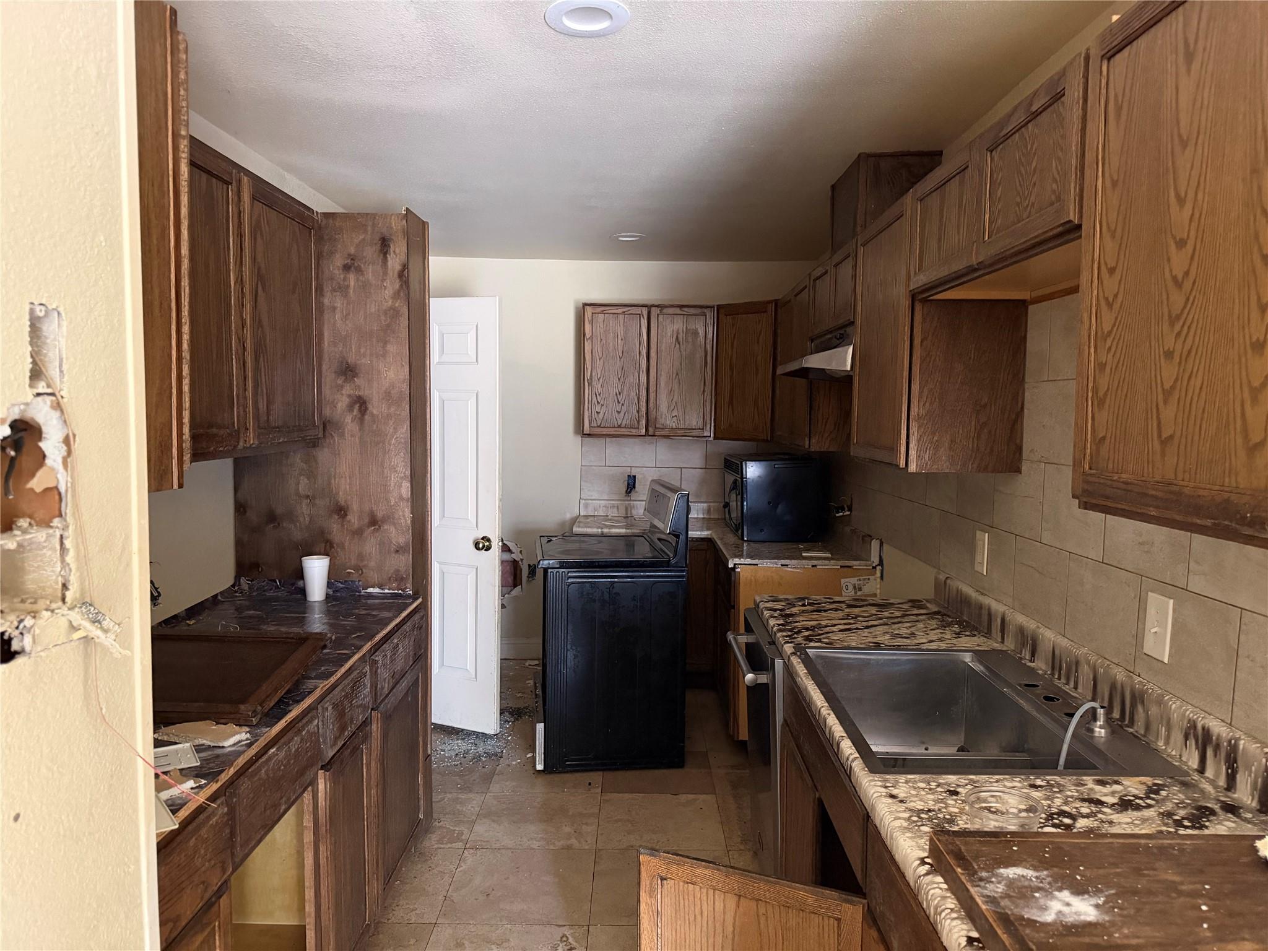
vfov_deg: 56.8
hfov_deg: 71.6
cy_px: 476
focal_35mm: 24
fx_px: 879
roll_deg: -0.4
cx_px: 634
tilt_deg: -4.7
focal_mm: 6.76
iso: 1000
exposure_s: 1/40
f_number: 1.78
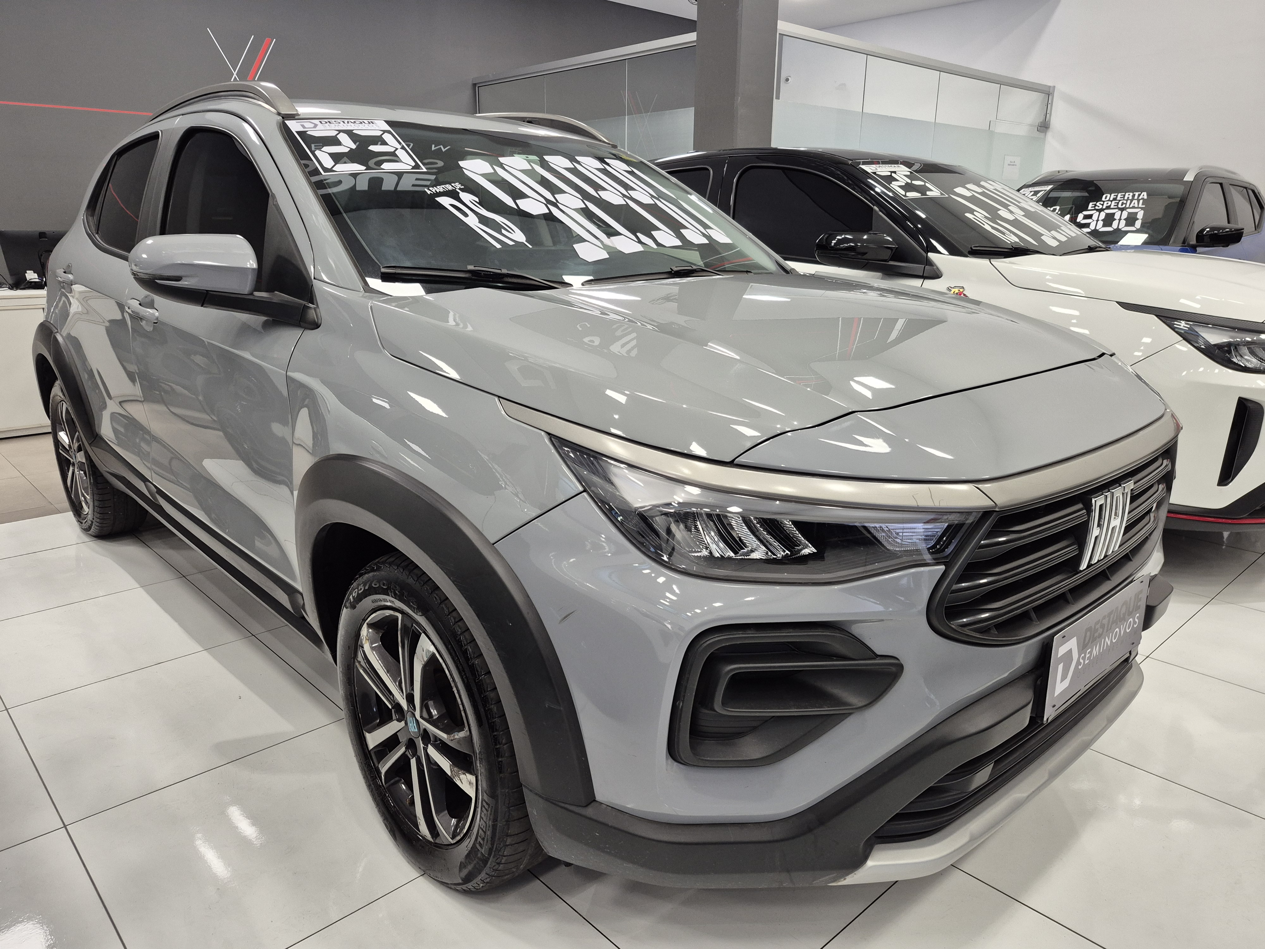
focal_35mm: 23
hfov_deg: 73.9
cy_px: 474
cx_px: 632
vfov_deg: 58.9
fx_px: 841
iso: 320
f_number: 1.8
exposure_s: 1/120
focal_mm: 5.4
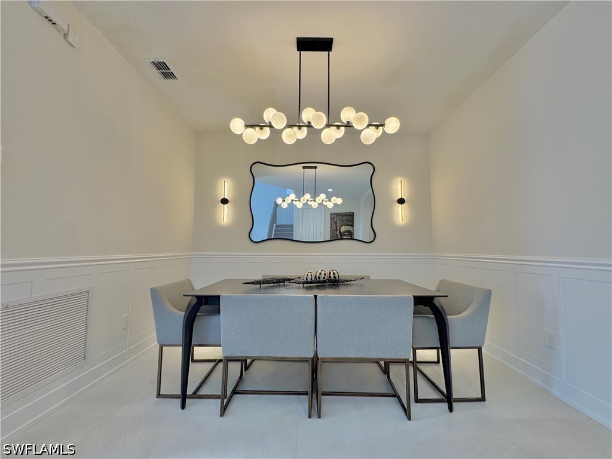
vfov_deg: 85.7
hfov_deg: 102.1
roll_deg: -0.7
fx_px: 248
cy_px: 230
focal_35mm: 14
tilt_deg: +3.4
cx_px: 306
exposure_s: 1/120
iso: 100
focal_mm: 2.22
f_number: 2.2
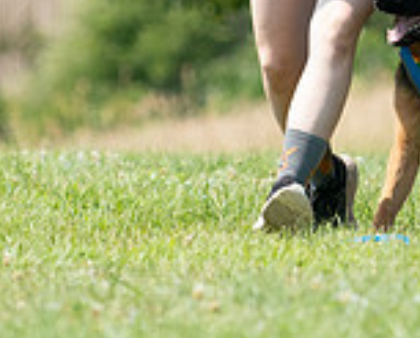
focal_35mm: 1109
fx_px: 13812
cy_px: -169
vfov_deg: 1.4
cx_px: 285
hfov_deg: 1.7
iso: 1600
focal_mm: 312
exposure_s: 1/4000
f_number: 6.3
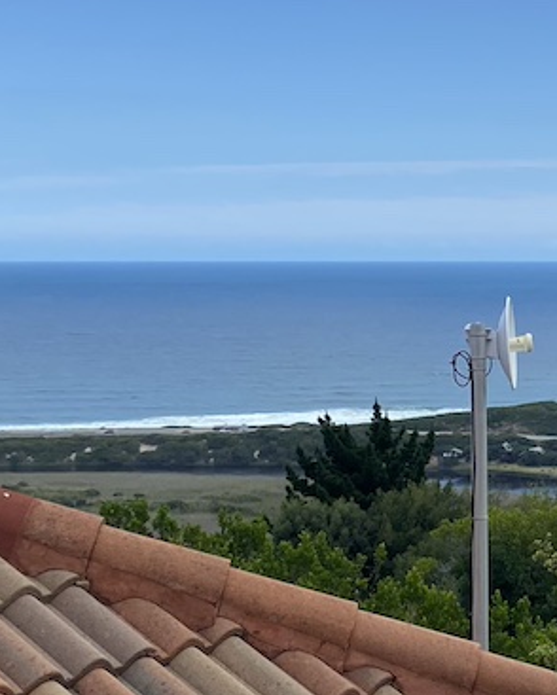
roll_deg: +1.0
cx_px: 701
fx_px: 1709
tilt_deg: -4.3
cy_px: 347
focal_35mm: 83
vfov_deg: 23.0
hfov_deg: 17.5
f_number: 1.8
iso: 32
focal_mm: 4.25
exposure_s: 1/3984
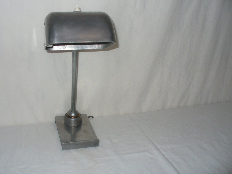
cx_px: 102
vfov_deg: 34.3
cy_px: 78
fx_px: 281
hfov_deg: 44.7
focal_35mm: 42
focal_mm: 6.1
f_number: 2.8
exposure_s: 1/30
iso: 100
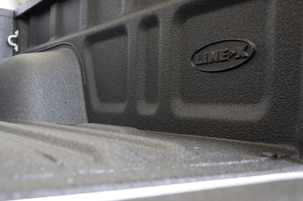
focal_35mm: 48
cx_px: 152
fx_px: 403
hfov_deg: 41.2
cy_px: 100
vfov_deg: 28.0
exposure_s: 1/2
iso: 200
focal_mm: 32
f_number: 6.3
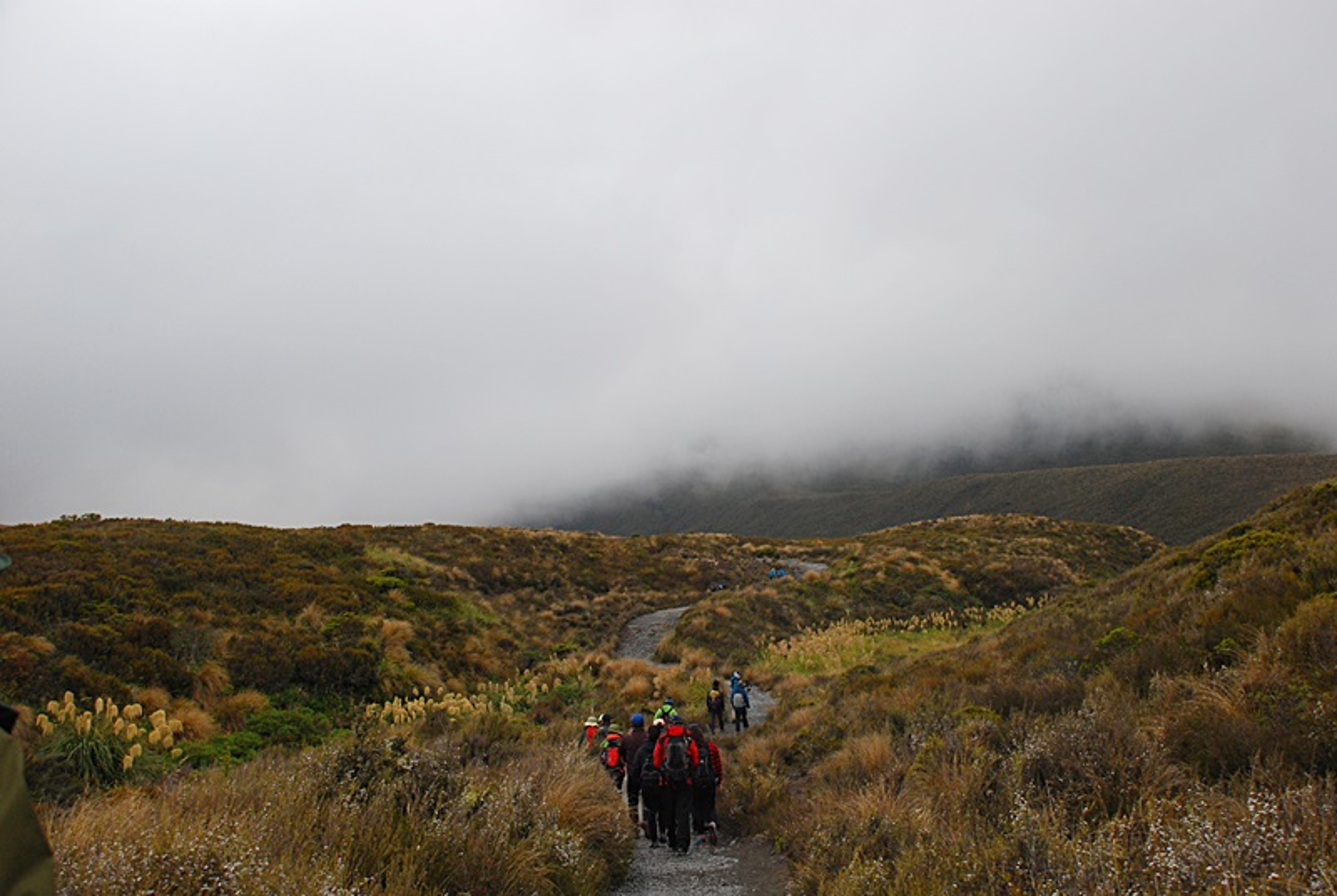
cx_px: 668
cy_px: 448
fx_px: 1451
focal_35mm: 39
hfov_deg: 49.5
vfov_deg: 34.3
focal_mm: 26
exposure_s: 1/400
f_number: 5.6
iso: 400
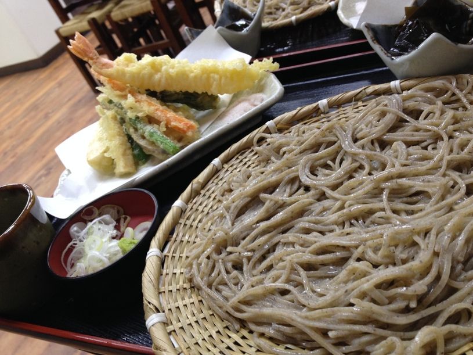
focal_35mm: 35
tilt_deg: -36.1
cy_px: 178
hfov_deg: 52.6
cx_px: 236
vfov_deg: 40.7
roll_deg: +27.9
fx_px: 478
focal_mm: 4.28
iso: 80
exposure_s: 1/20
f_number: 2.4
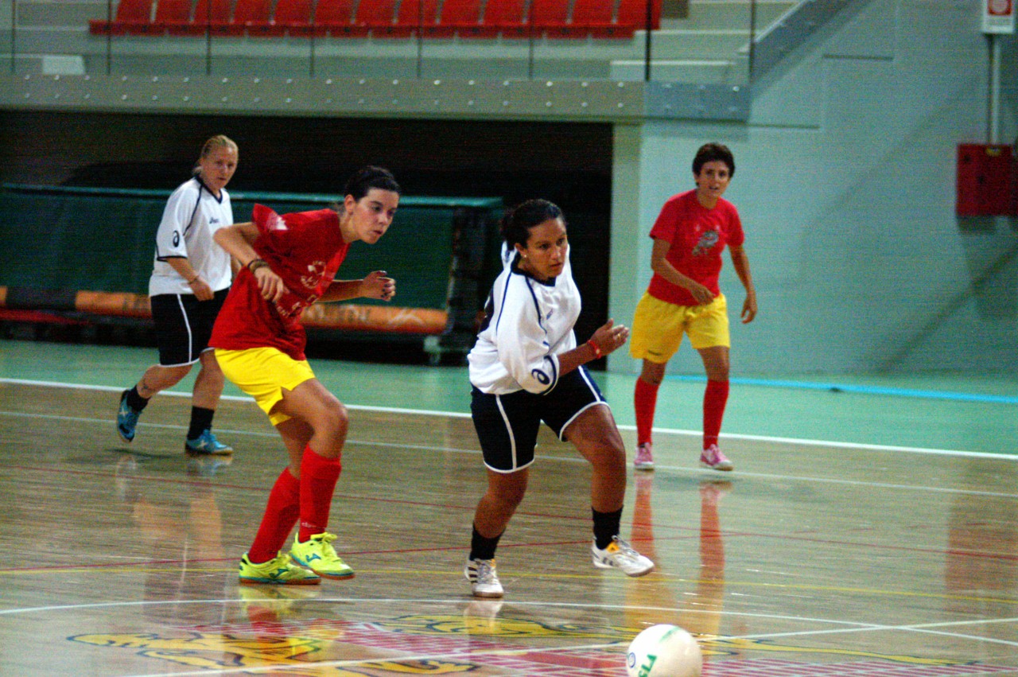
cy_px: 338
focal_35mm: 202
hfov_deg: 10.2
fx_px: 5721
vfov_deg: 6.8
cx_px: 509
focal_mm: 135
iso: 3200
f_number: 2.8
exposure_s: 1/350
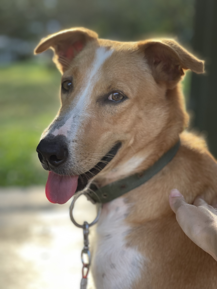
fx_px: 535
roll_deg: -2.2
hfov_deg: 22.9
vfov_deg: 30.3
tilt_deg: -10.0
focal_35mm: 64
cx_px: 108
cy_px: 144
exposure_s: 1/121
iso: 40
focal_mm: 7.5
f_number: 2.2
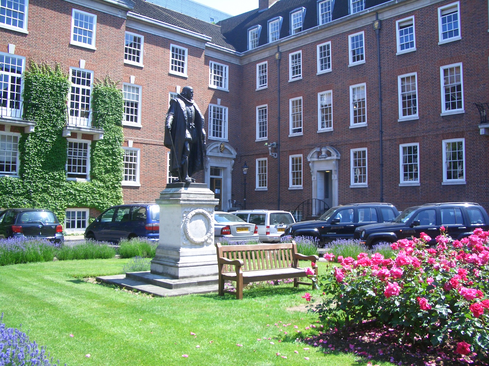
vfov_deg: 40.7
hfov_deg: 52.6
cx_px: 244
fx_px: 494
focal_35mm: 35
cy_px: 183
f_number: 4.3
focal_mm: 5.8
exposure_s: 1/160
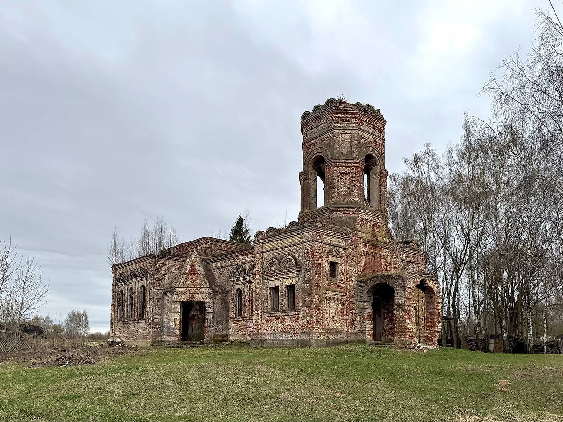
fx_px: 390
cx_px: 282
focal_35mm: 24
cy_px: 211
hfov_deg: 71.6
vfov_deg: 56.8
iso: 80
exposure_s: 1/2415
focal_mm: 6.76
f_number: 1.78
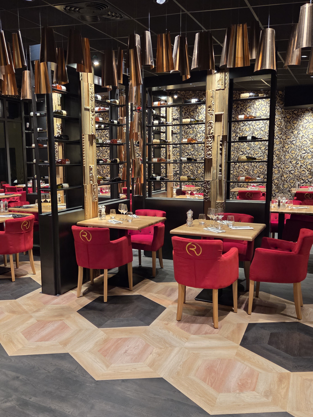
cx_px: 126
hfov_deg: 45.2
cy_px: 208
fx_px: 374
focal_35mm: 31
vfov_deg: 58.4
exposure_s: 1/100
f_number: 1.8
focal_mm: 5.4
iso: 500
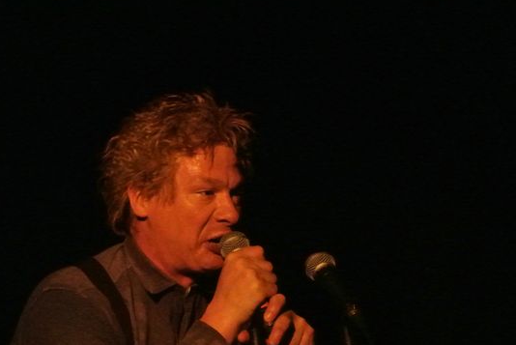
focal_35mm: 445
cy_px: 250
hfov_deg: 4.6
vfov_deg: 3.1
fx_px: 6383
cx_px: 191
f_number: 5.6
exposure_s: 1/30
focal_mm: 110
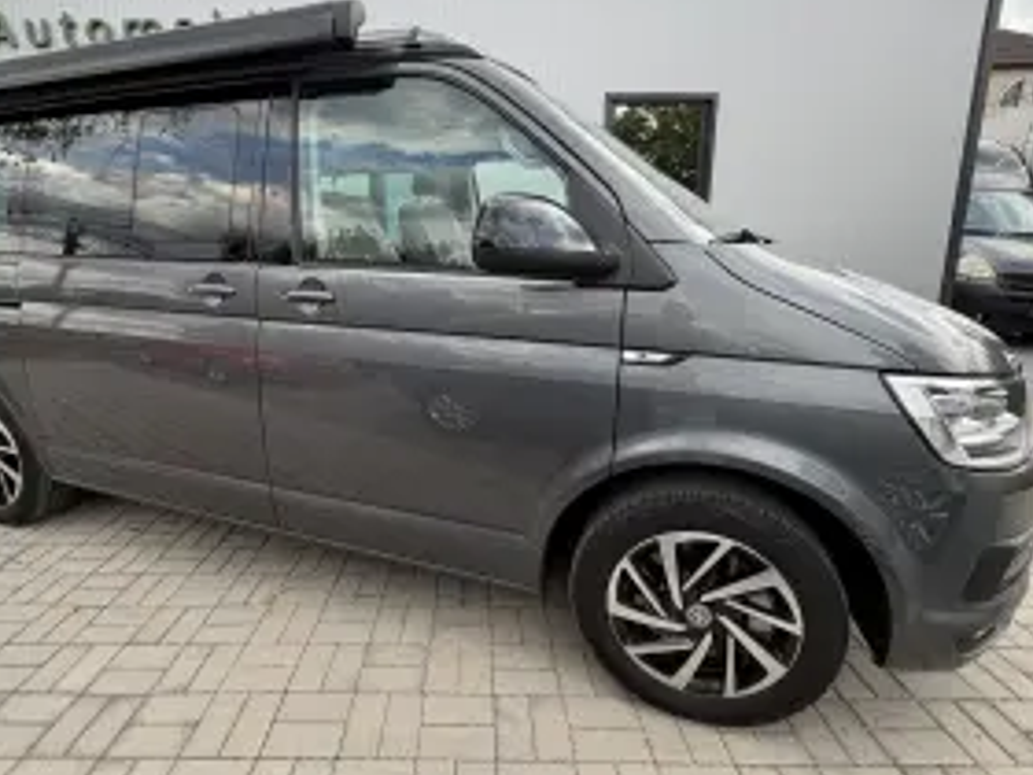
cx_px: 480
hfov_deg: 87.6
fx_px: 537
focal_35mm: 18
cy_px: 354
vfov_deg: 71.5
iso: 40
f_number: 2.2
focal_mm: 2.22
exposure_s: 1/195
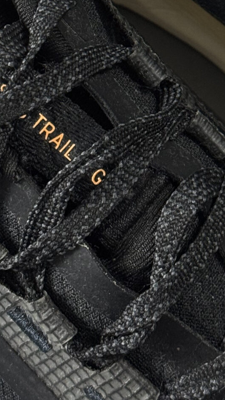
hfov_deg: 8.6
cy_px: -59
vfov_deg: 14.8
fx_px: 1495
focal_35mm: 141
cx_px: 79
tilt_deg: -66.8
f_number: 1.78
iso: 250
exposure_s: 1/60
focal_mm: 6.76
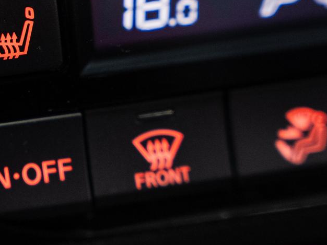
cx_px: 22
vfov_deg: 7.8
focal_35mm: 189
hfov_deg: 10.4
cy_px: 38
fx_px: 1785
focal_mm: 70
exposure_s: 1/40
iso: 1000
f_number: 3.5
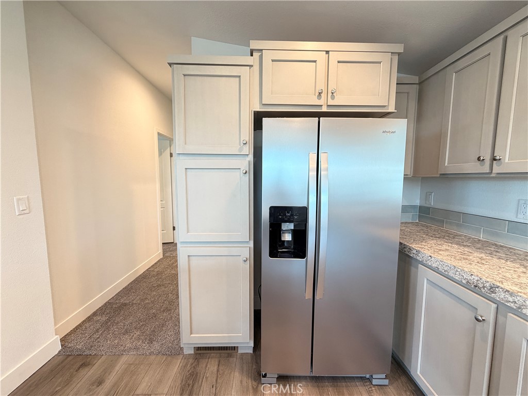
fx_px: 214
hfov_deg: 102.1
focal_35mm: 14
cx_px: 264
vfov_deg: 85.7
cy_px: 198
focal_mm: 2.22
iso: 200
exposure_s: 1/60
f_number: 2.2
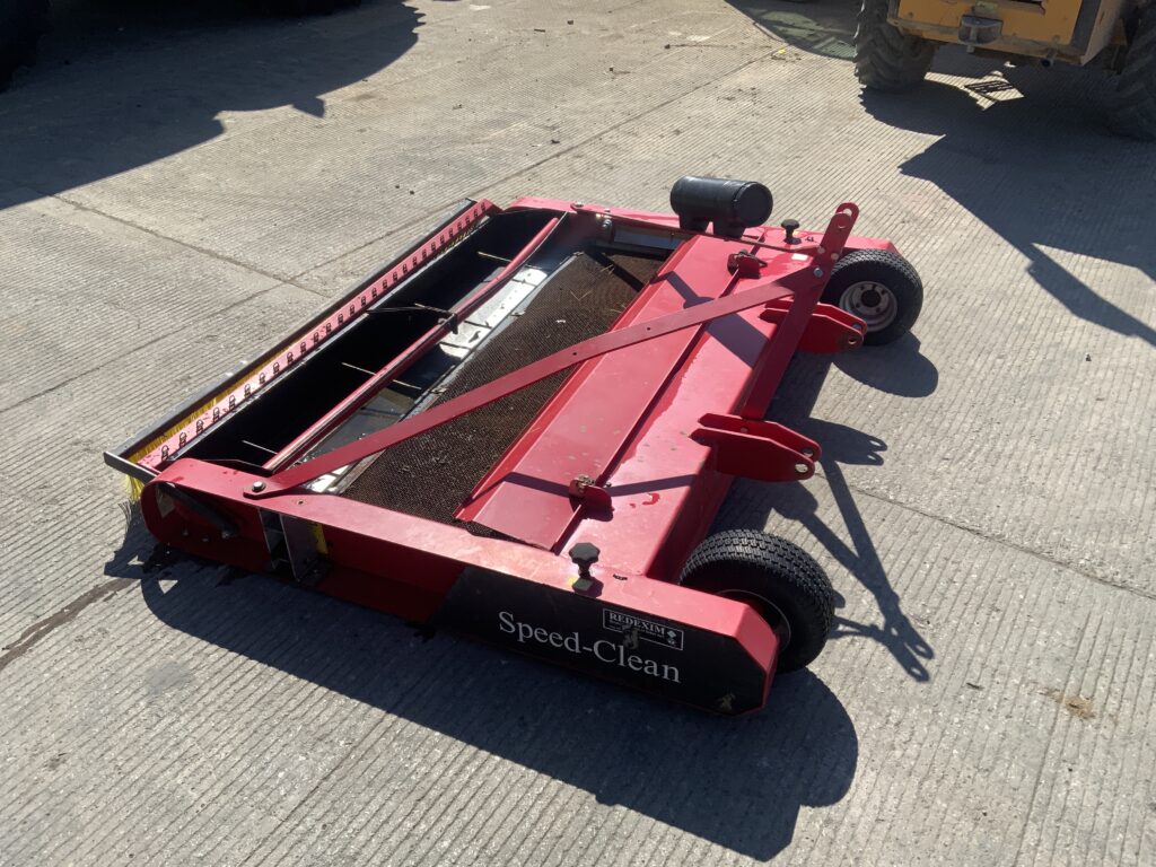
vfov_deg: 48.2
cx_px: 578
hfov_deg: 61.7
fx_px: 968
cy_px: 434
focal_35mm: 29
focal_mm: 3
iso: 16
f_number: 1.8
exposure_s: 1/1848
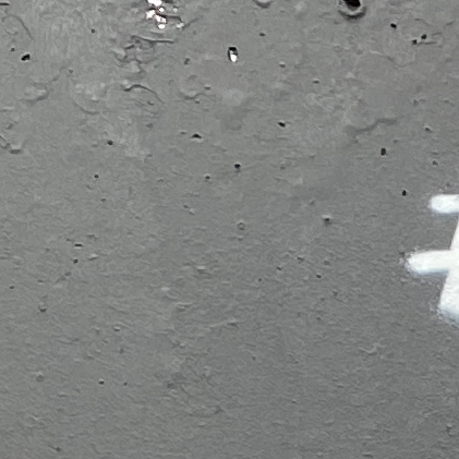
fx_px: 3300
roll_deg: +0.1
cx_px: 1476
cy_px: 1482
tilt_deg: +4.1
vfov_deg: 7.0
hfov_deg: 7.0
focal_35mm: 220
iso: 32
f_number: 1.8
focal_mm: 4.25
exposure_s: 1/479
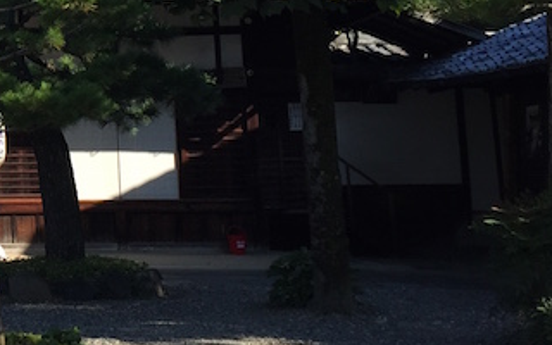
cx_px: -181
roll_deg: -1.0
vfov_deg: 13.4
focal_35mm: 96
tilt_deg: +9.4
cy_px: -26
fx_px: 1444
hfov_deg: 19.8
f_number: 2.2
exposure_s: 1/824
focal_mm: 4.15
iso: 32
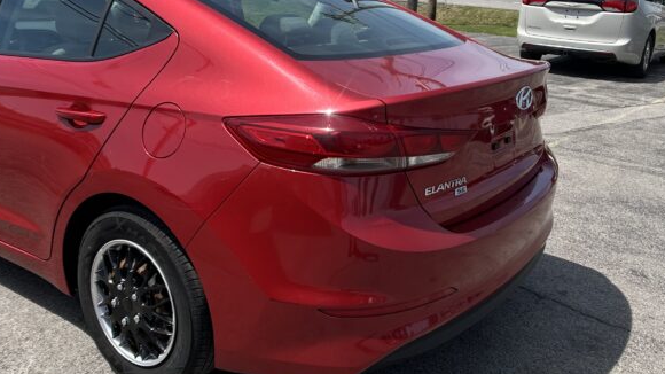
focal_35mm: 50
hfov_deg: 41.3
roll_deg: -2.8
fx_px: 881
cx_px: 331
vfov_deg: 23.8
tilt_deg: -13.0
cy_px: 110
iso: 50
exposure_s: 1/3831
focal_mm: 5.7
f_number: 1.5
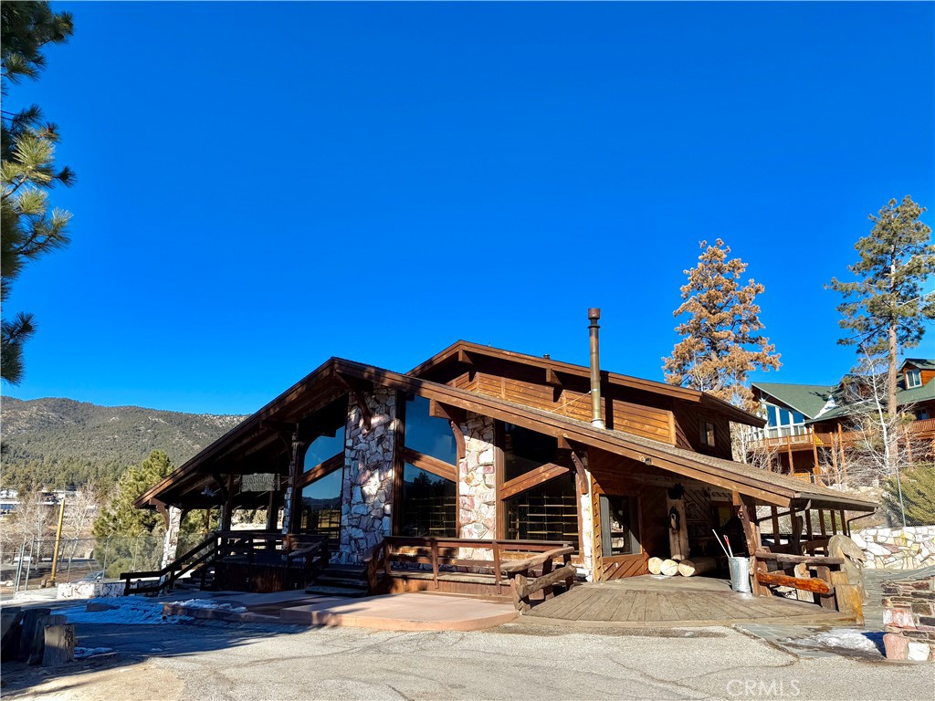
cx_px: 468
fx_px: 648
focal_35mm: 24
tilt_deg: +12.7
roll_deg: -0.4
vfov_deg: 56.8
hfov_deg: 71.6
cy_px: 350
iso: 80
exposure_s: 1/3953
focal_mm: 6.76
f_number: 1.78
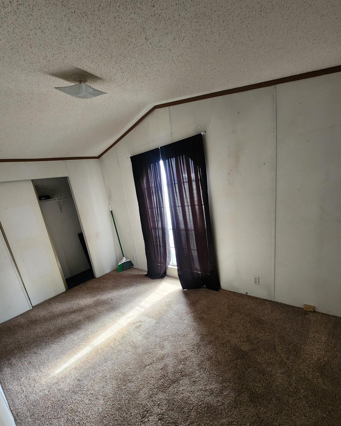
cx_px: 159
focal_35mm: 15
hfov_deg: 83.9
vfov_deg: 95.9
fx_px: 189
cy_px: 249
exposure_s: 1/40
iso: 400
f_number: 2.2
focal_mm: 2.2
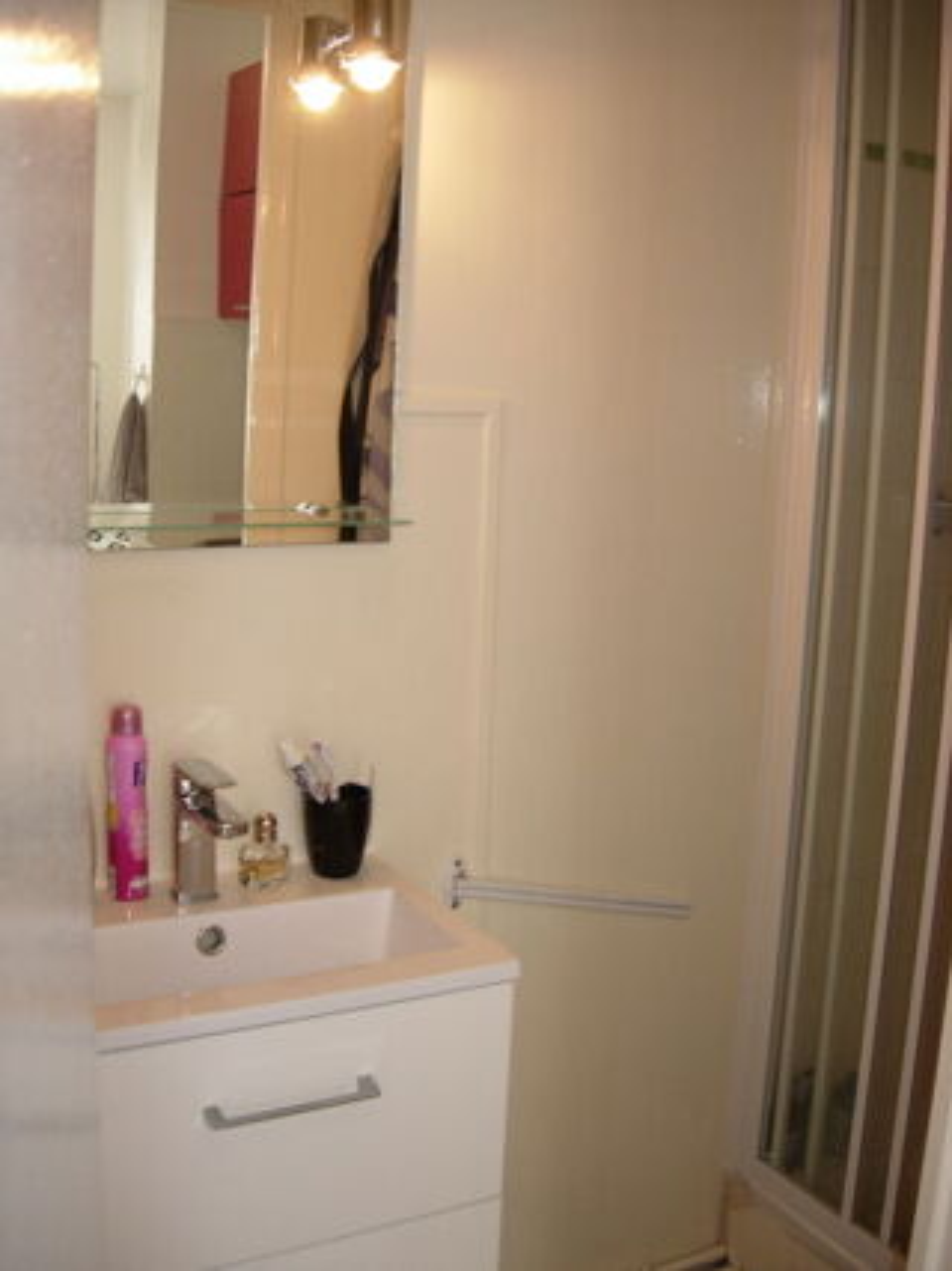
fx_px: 1394
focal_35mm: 38
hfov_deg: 37.7
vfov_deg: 49.0
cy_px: 636
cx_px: 476
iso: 79
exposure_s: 1/52.2
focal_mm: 7.8
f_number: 2.8
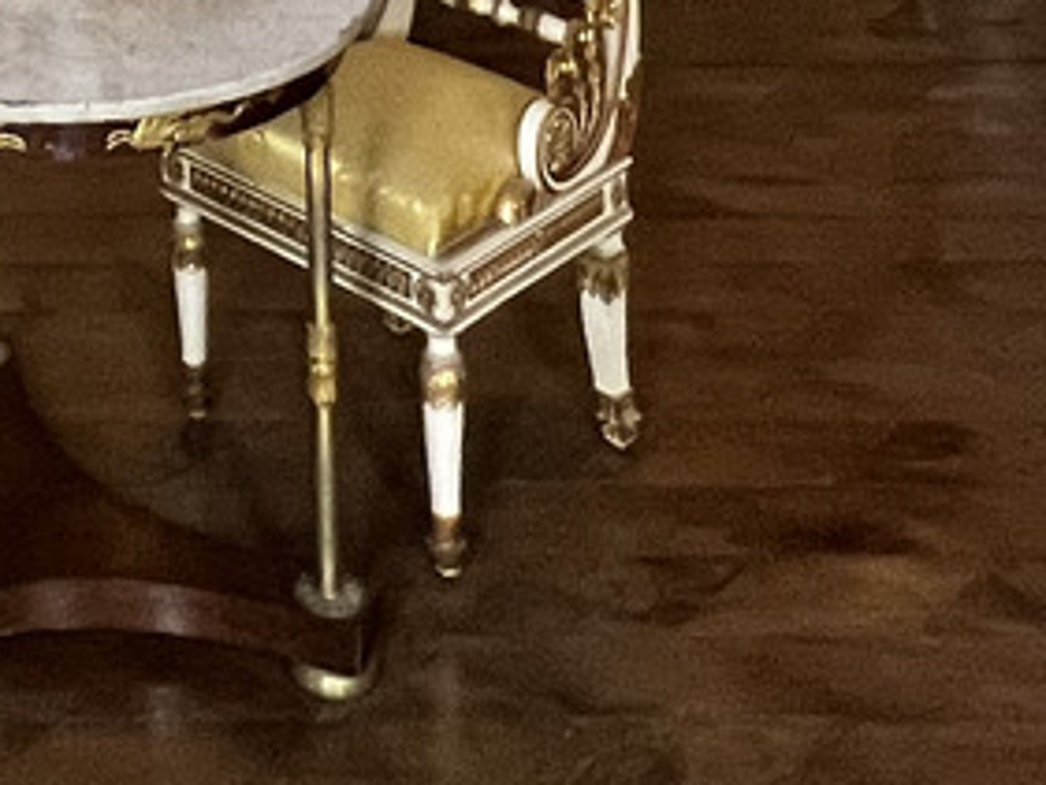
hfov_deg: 25.1
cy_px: -1217
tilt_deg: +7.5
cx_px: 4
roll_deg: +1.1
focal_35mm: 74
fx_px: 2237
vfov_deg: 13.3
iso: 250
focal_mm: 1.57
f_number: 1.8
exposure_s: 1/50
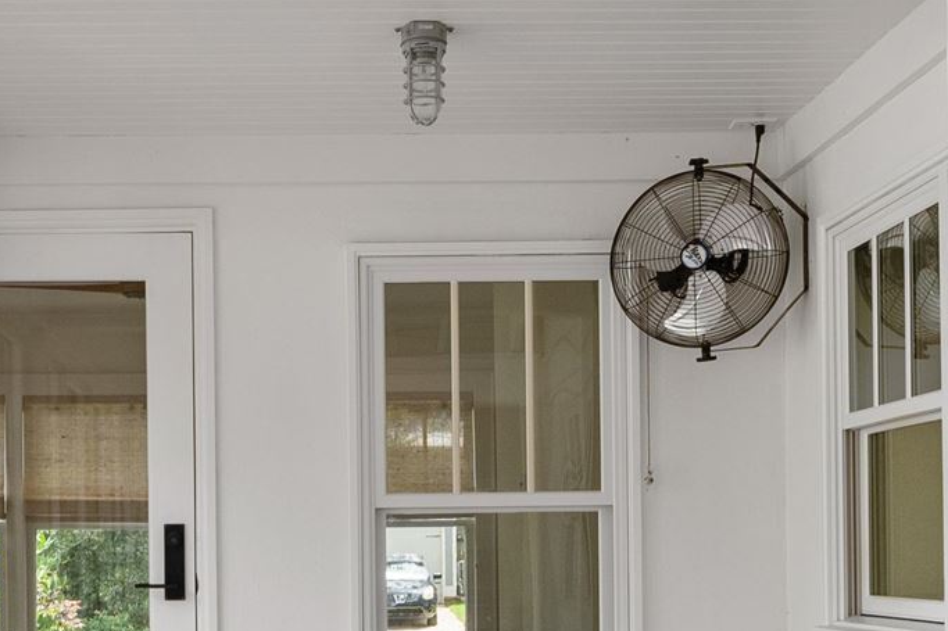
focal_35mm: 63
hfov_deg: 31.7
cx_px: 326
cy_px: 528
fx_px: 1658
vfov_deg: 21.2
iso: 640
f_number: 6.3
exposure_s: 1/100
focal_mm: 14
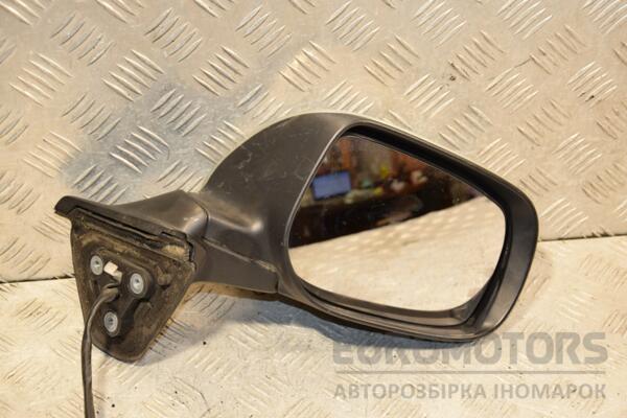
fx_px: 1254
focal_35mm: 72
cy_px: 209
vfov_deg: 18.9
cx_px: 314
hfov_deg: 28.1
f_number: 5
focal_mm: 48
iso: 800
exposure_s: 1/200
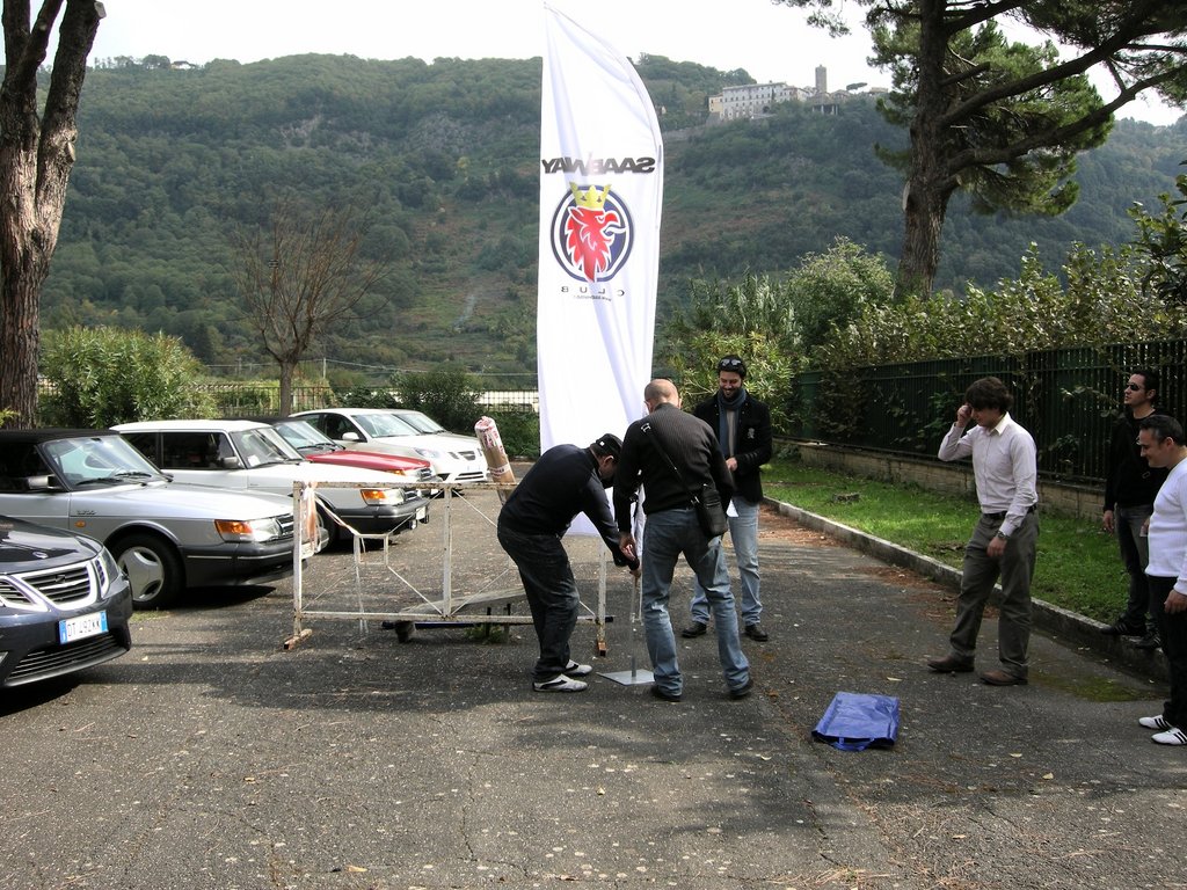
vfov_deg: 39.7
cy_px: 445
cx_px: 594
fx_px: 1234
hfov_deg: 51.4
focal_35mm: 36
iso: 64
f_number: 3.8
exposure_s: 1/151
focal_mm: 7.5
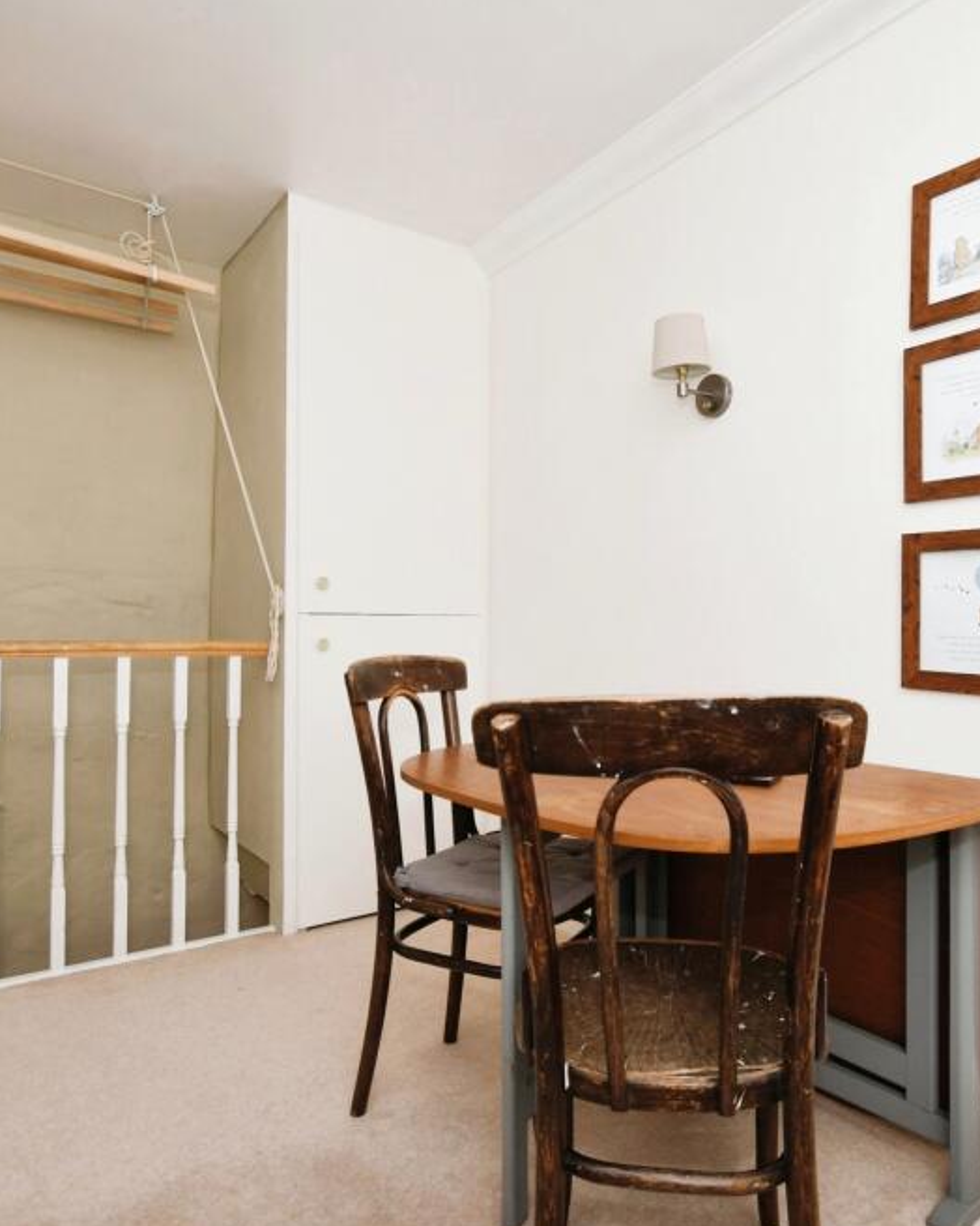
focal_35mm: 22
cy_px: 632
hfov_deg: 62.8
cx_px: 567
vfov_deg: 75.0
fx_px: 798
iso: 400
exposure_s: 1/60
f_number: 8
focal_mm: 10
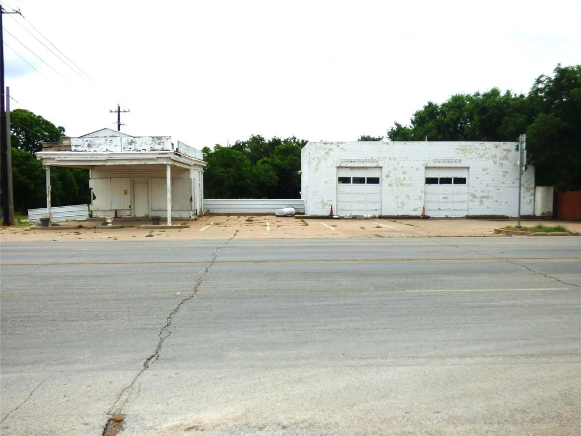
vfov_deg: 41.8
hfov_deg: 54.0
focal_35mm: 34
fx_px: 571
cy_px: 218
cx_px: 290
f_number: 3.4
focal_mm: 5.97
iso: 100
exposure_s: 1/2000
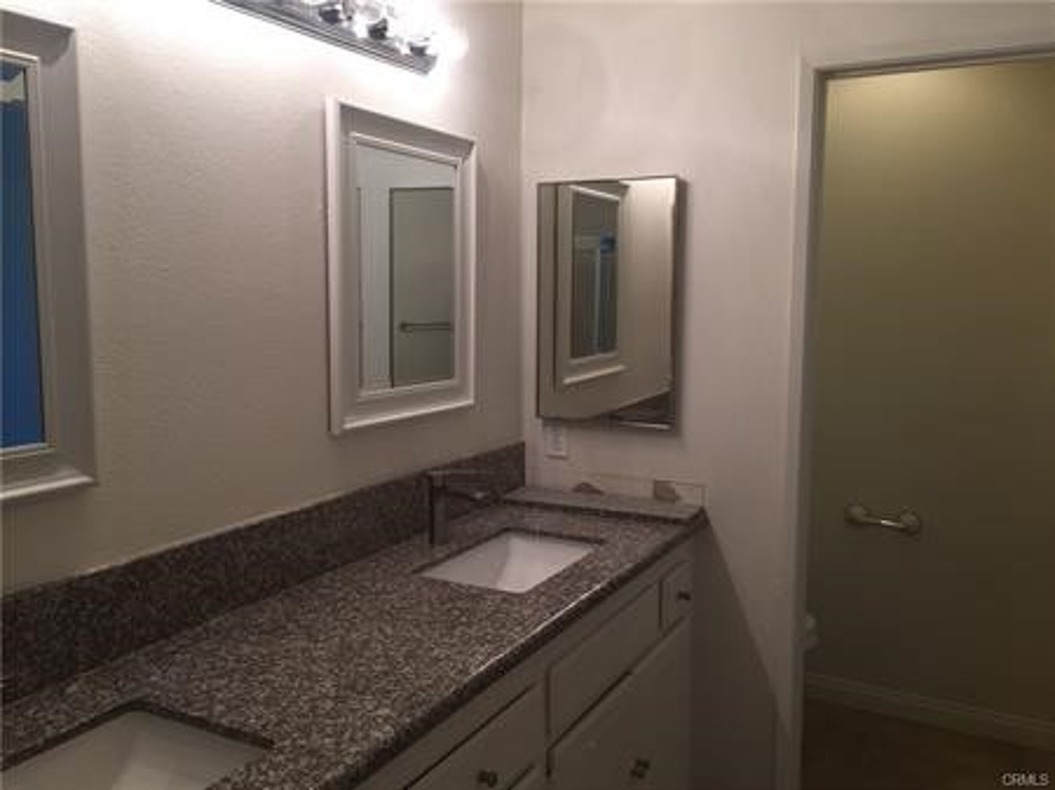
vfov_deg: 48.2
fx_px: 883
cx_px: 528
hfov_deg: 61.7
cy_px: 395
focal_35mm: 29
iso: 40
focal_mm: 4.15
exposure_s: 1/60
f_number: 2.2
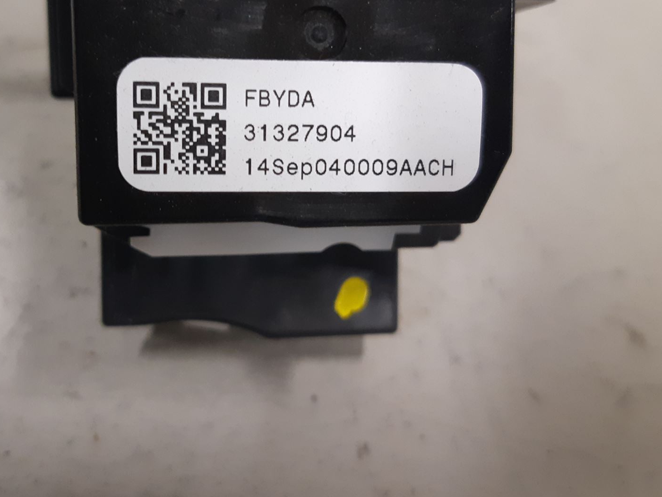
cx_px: 237
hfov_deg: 48.4
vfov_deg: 37.6
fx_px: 727
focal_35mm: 38
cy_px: 196
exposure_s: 1/50
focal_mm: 3.93
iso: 250
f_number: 1.7
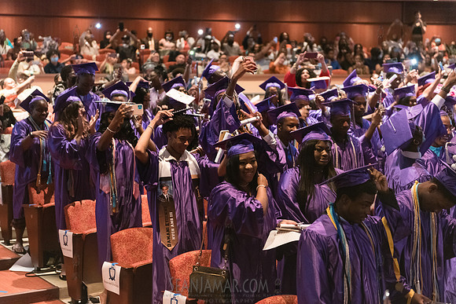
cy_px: 152
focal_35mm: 70
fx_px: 891
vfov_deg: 19.4
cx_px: 228
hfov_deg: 28.7
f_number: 2.8
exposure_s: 1/100
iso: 4000
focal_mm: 70
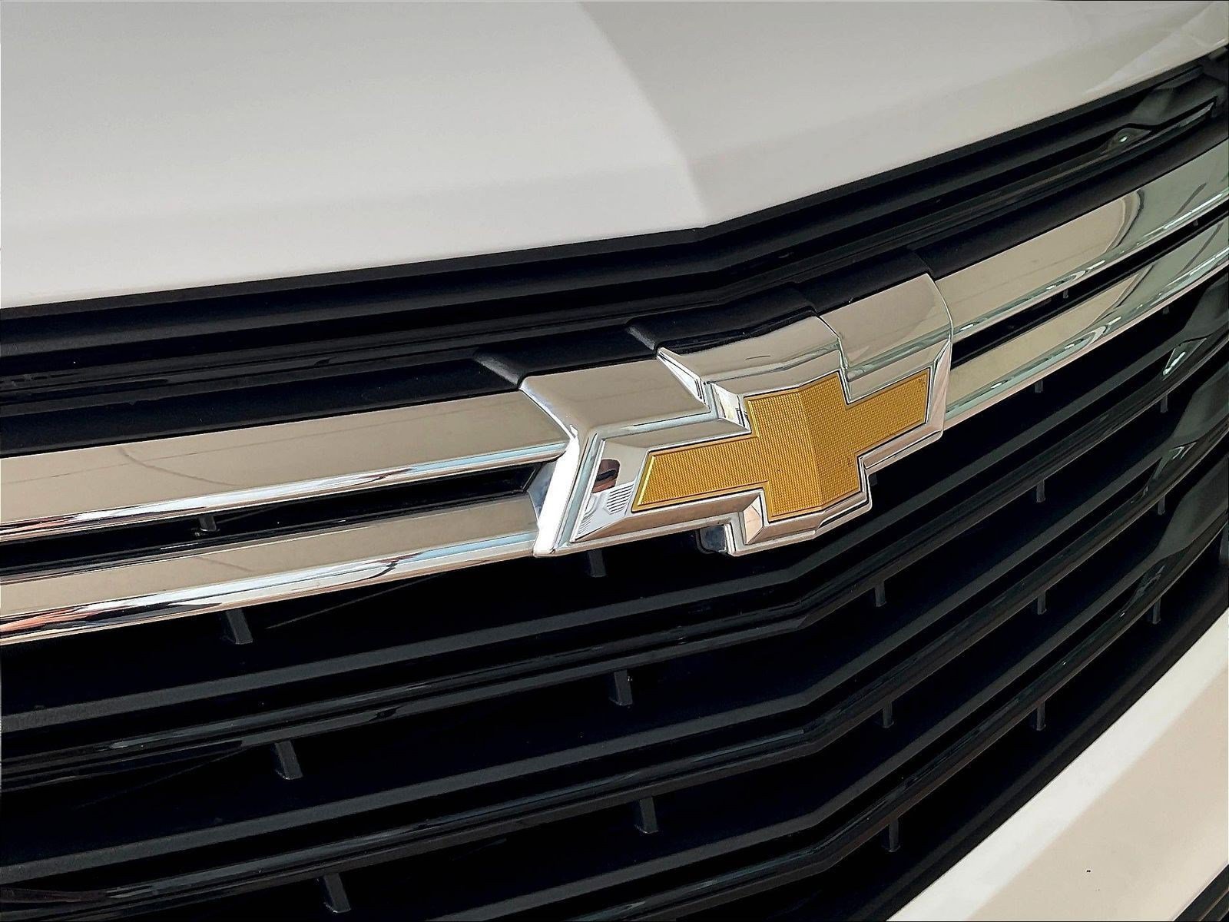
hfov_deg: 61.7
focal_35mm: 29
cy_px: 461
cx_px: 614
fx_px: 1030
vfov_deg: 48.2
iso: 16
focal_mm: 3
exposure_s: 1/229
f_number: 1.8
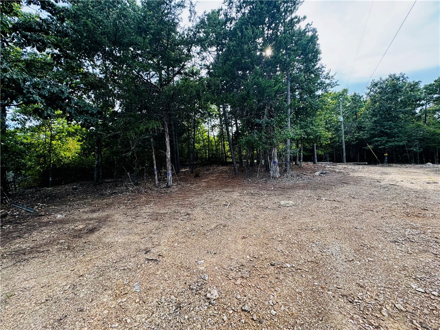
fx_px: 178
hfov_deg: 102.1
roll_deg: +4.1
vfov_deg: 85.7
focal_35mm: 14
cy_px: 165
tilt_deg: +4.9
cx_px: 220
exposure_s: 1/190
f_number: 2.2
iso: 40
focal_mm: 2.22
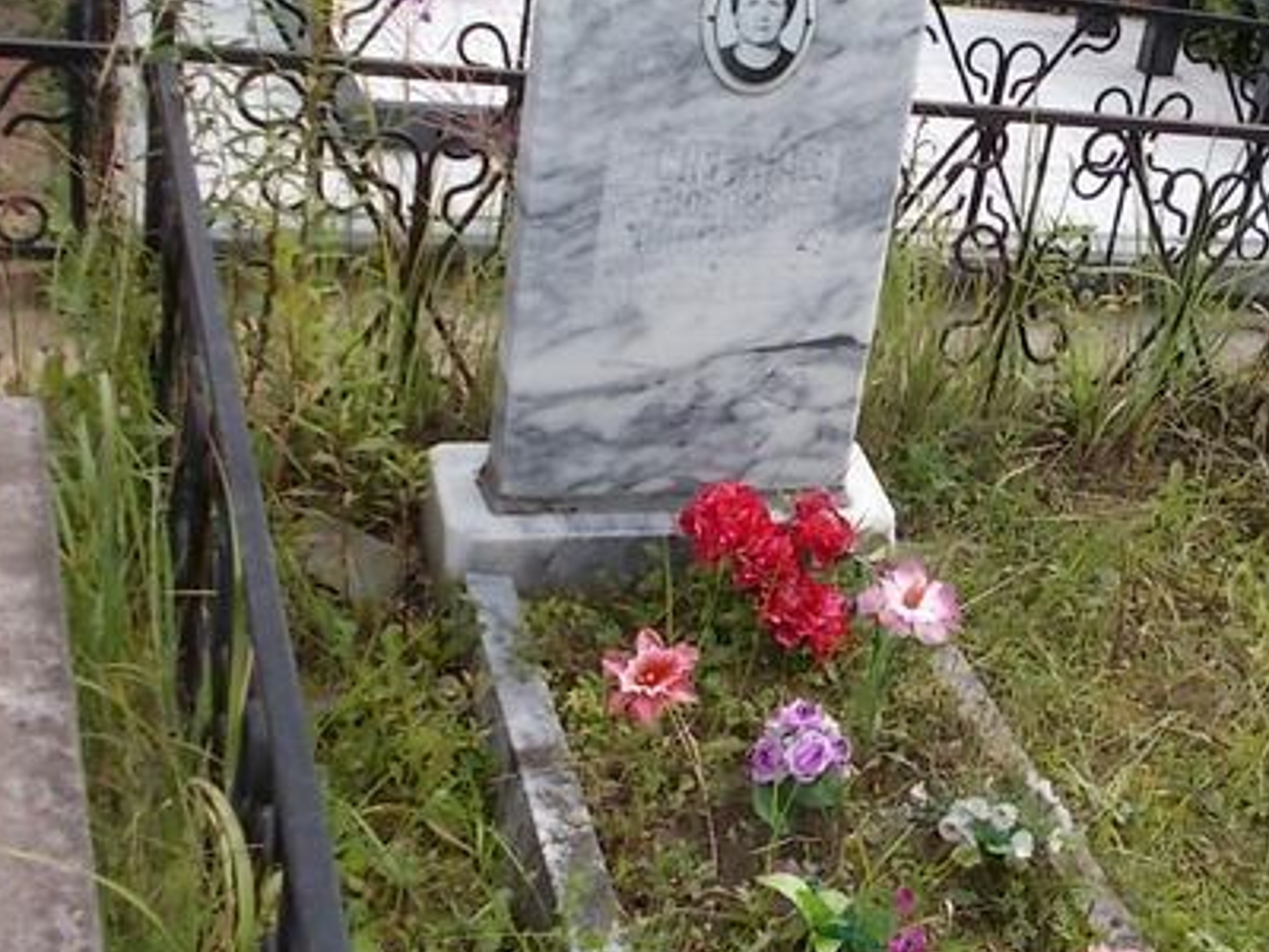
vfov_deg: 28.0
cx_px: 1075
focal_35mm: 52
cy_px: 368
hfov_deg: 35.2
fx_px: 1906
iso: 80
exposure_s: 1/125
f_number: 8
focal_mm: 4.6
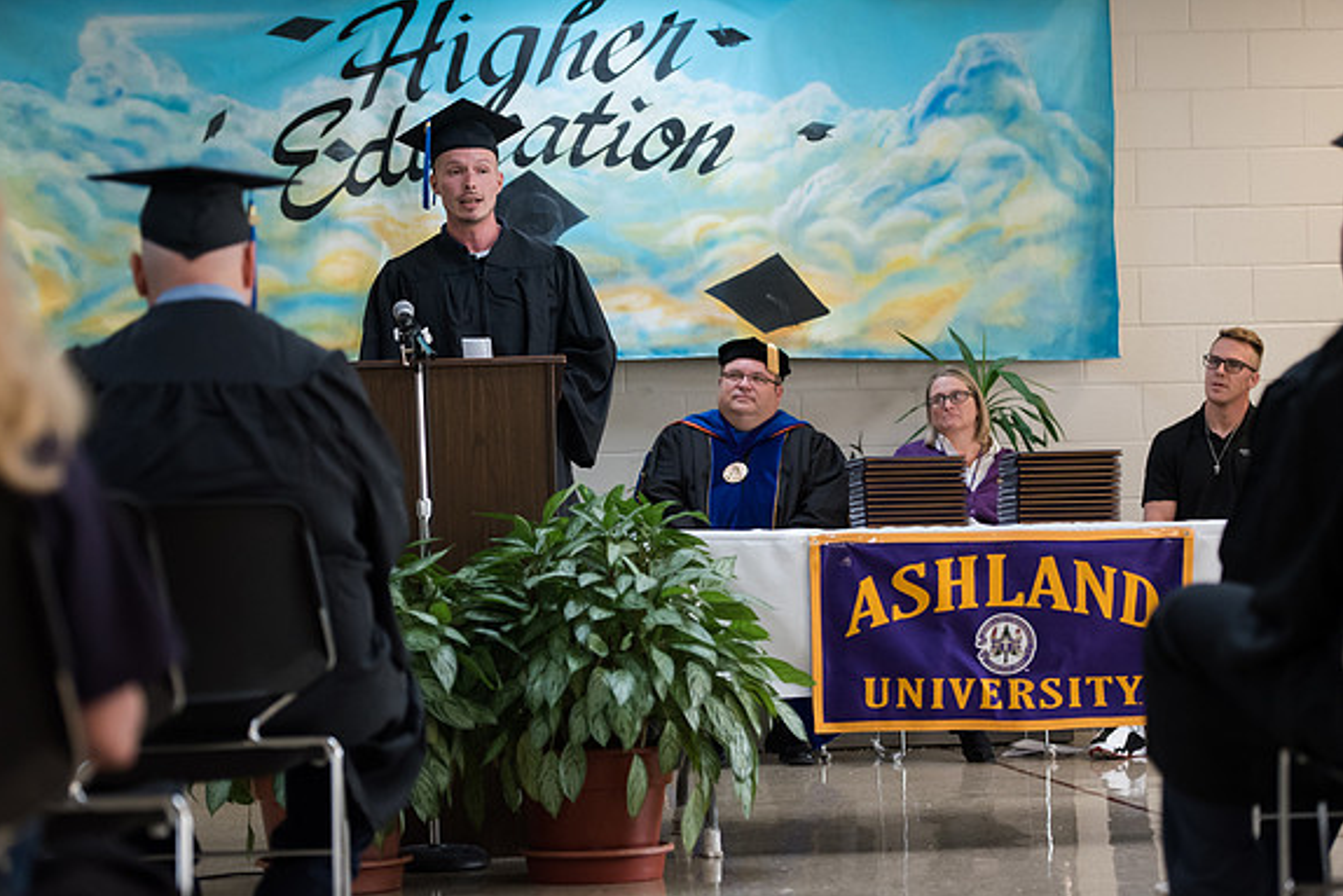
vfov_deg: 14.3
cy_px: 450
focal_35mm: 96
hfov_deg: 21.2
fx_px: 3582
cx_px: 667
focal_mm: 95
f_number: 3.5
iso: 3200
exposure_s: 1/200
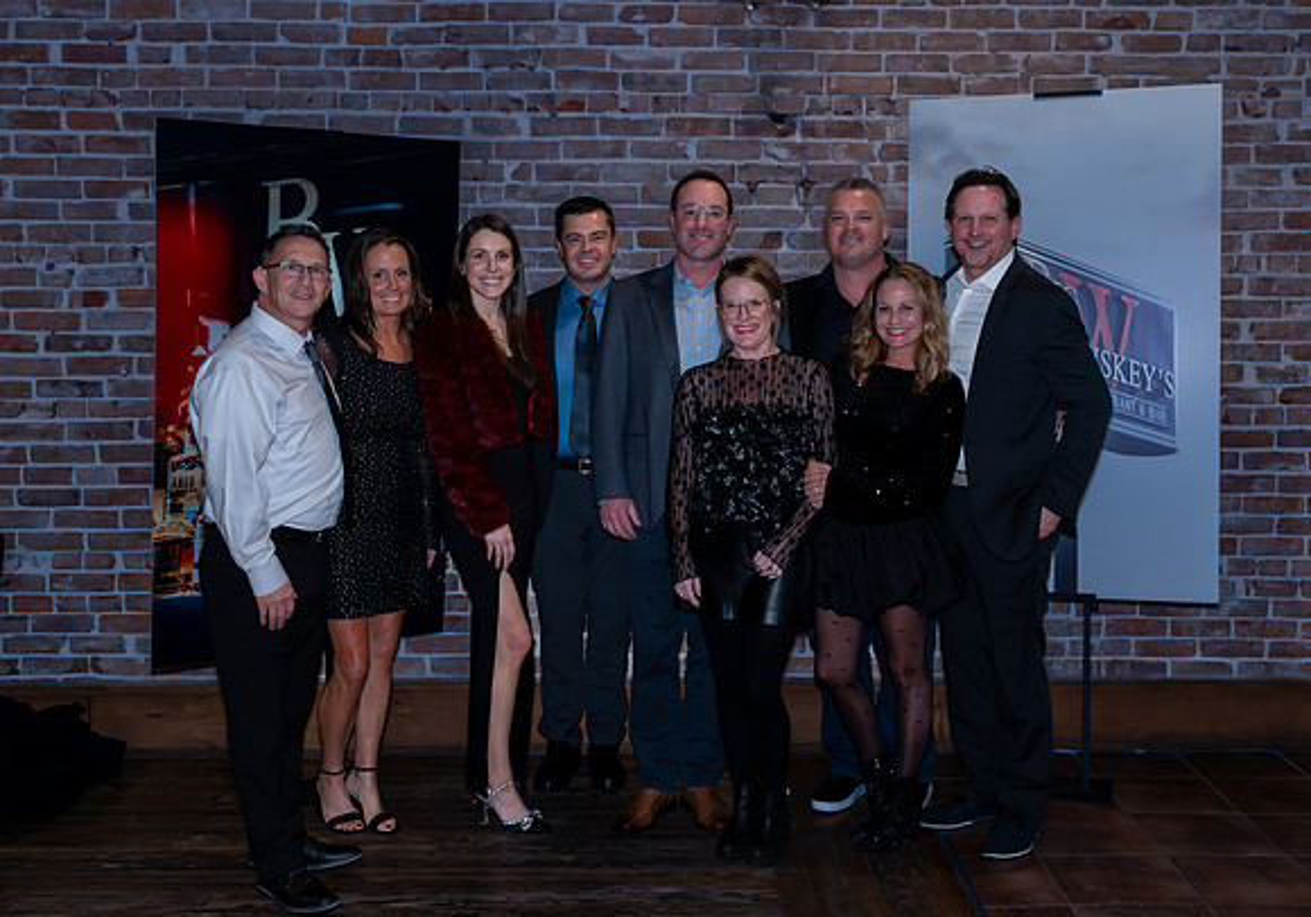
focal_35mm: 42
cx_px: 690
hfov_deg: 45.7
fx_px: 1553
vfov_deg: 32.9
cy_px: 400
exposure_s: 1/320
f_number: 5
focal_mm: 36
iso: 6400
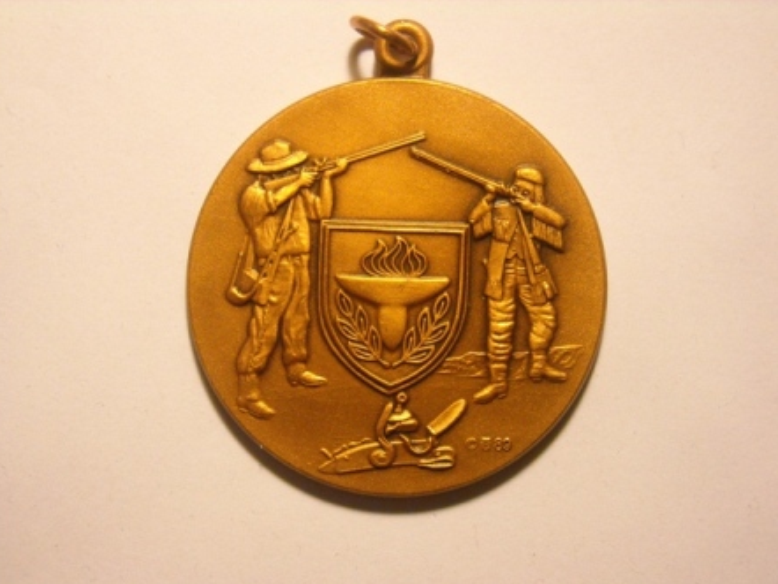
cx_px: 385
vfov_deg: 19.2
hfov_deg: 25.3
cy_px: 294
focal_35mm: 77
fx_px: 1732
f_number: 7.7
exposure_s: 1/52
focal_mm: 12.3
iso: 400
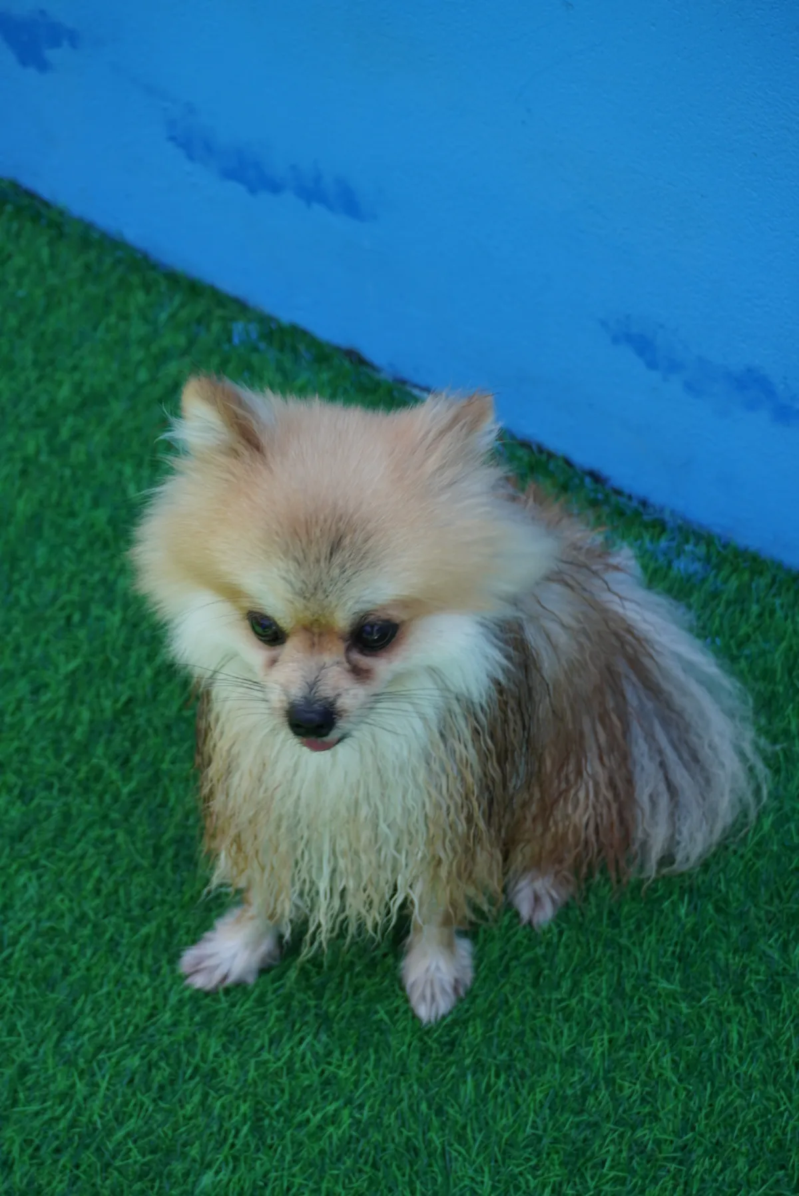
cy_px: 598
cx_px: 400
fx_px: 1895
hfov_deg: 23.8
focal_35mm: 57
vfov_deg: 35.0
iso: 100
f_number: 5.6
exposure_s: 1/160
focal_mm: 38
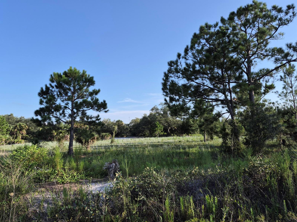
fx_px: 197
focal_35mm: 23
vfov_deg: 58.9
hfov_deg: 73.9
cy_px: 111
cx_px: 148
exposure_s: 1/920
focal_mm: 5.4
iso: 25
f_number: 1.8
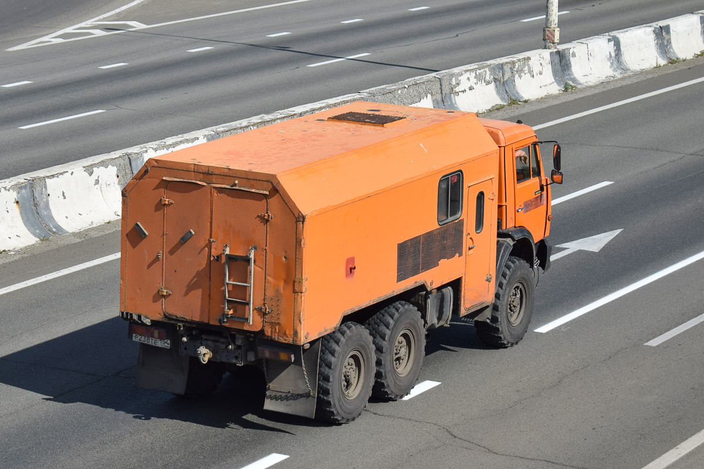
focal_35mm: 82
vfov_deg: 16.6
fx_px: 1613
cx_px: 352
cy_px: 234
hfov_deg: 24.6
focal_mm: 55
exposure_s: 1/1250
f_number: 6.3
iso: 200
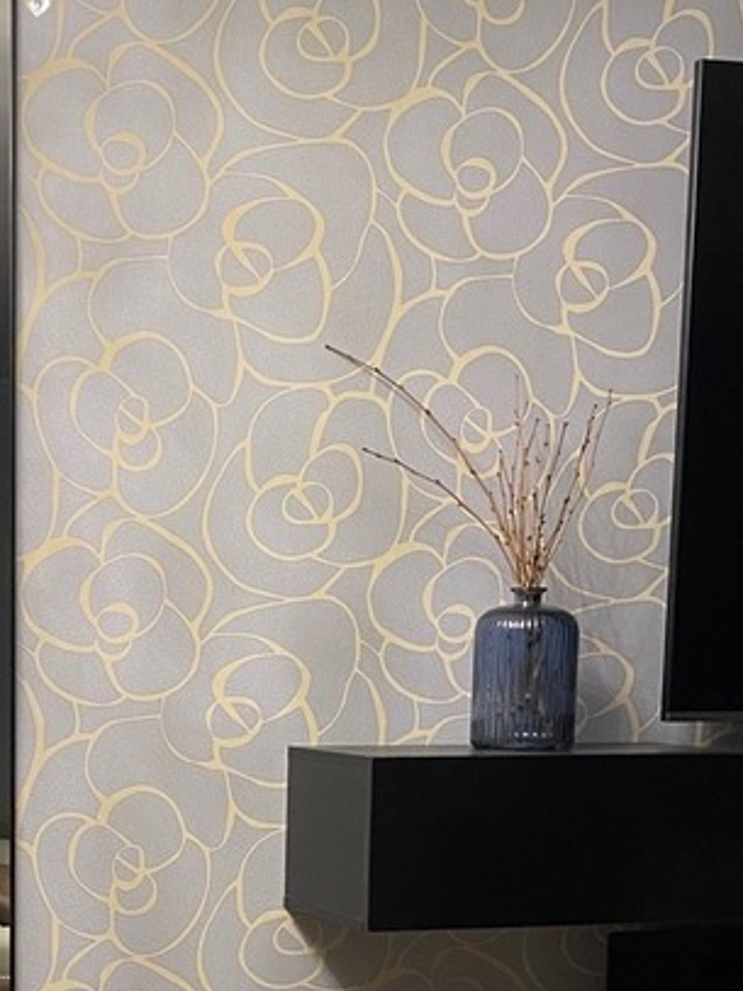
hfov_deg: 20.7
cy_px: 908
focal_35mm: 69
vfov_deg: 27.1
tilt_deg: -7.1
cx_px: 34
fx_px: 1976
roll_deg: -1.0
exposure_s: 1/60
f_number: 1.8
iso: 125
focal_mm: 4.25
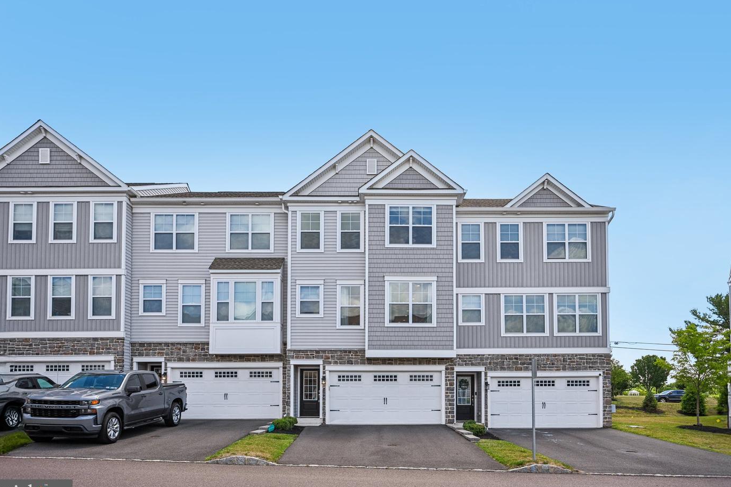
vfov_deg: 58.3
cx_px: 373
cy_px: 251
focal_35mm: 22
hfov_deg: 79.8
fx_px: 437
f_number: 8
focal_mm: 20.5
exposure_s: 1/1000
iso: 800
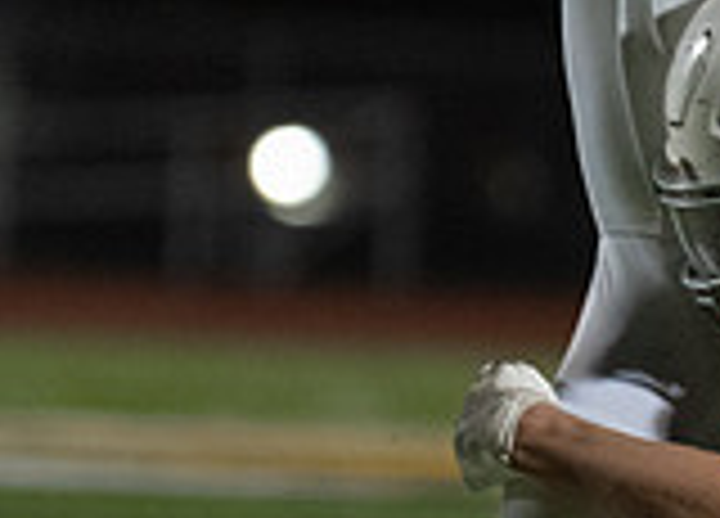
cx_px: 1068
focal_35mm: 1287
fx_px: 26373
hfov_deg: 1.6
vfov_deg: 1.1
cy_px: 265
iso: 2000
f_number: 2.8
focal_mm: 200
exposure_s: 1/1000
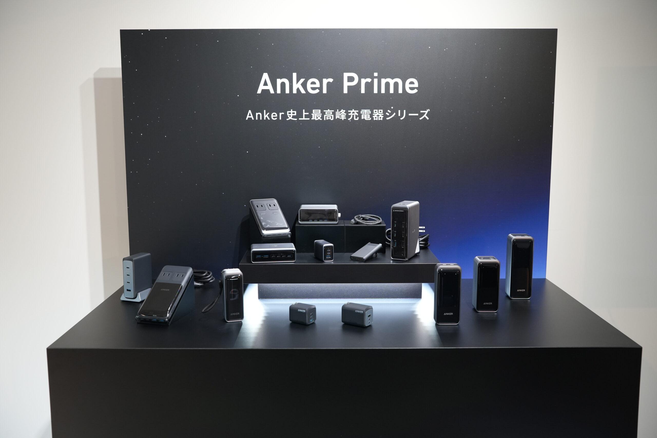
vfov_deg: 37.9
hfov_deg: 54.4
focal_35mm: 35
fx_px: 639
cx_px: 328
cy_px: 219
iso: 1600
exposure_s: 1/60
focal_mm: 35
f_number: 4
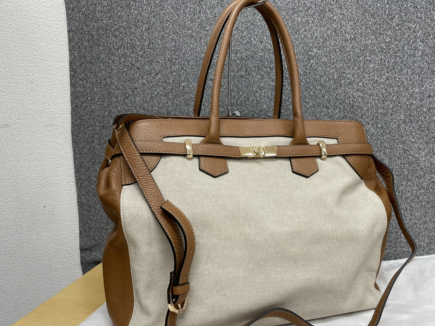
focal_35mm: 30
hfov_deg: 59.8
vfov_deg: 46.7
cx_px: 243
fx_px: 377
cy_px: 183
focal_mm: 4.2
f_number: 1.6
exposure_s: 1/121
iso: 100
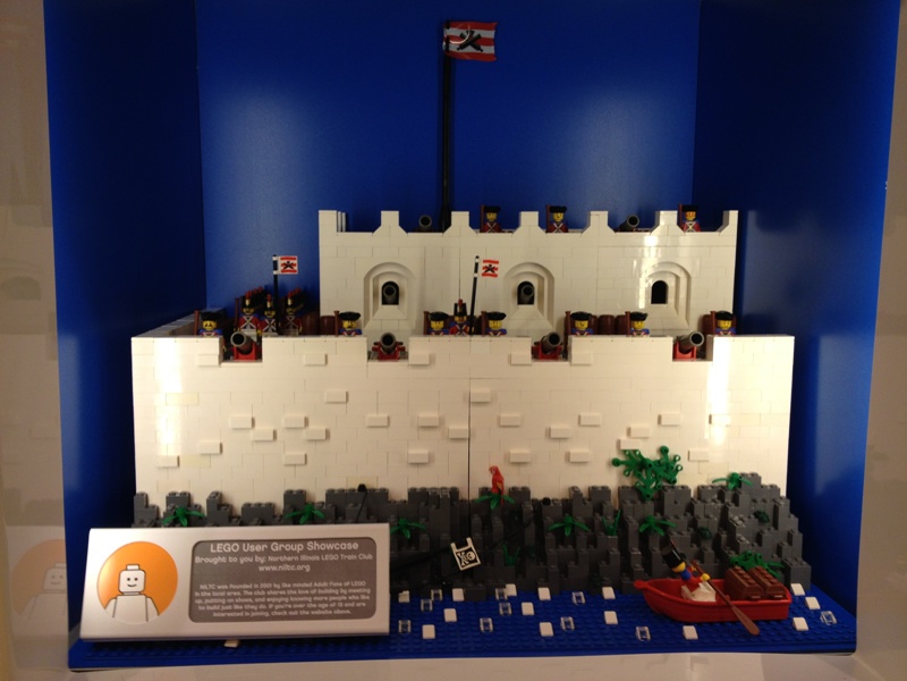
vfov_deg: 40.7
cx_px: 454
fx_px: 917
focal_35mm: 35
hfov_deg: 52.6
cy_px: 340
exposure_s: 1/120
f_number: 2.4
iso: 80
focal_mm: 4.28
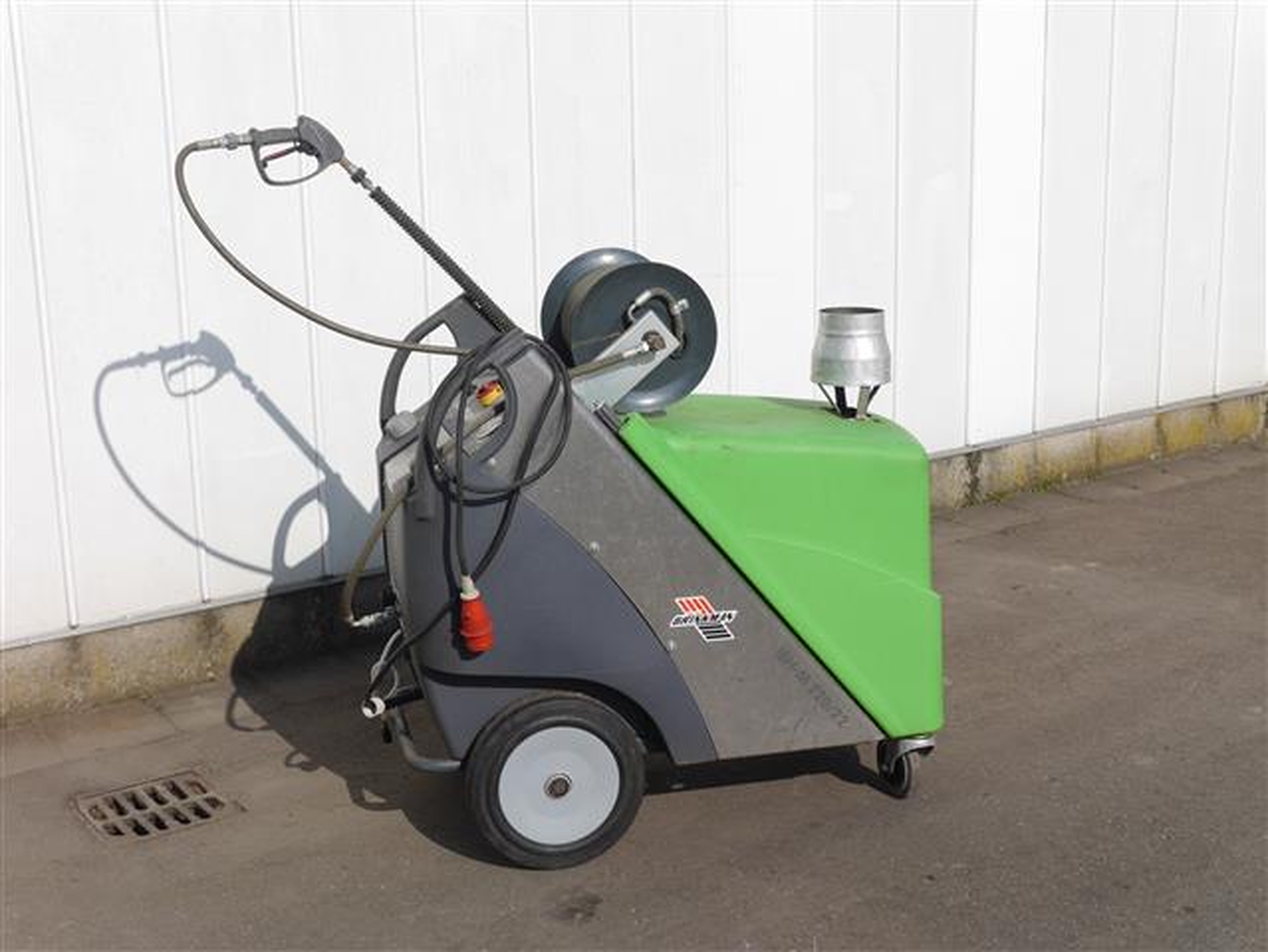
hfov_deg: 38.2
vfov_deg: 29.1
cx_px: 634
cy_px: 476
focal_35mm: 50
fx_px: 1833
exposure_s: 1/400
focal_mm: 25
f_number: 10
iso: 160
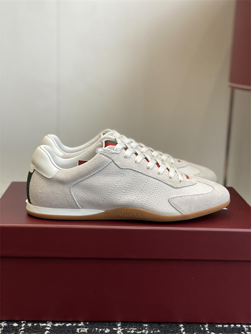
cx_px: 126
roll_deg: -2.8
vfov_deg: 36.8
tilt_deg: -12.3
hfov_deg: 28.0
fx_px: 502
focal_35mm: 52
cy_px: 167
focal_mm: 6
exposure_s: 1/122
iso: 64
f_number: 2
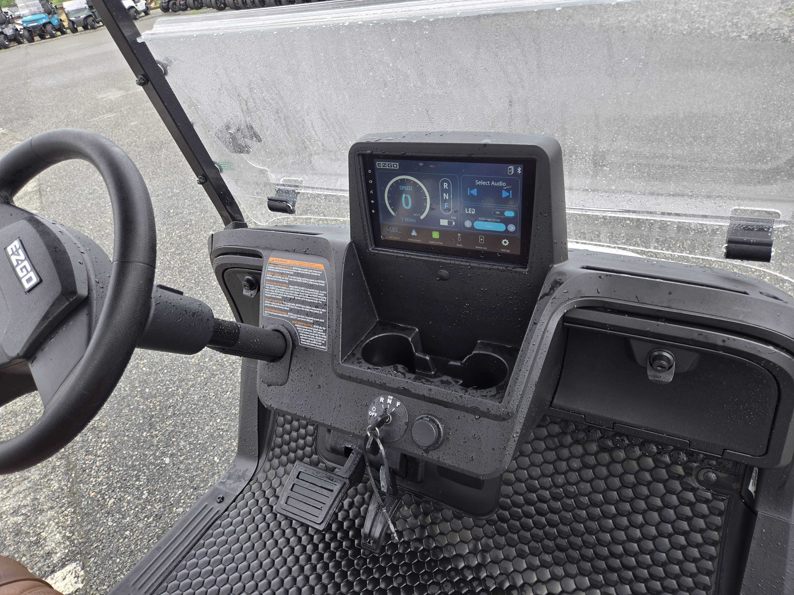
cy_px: 298
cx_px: 397
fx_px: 528
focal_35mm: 23
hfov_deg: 73.9
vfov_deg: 58.9
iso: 25
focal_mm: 5.4
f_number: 1.8
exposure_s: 1/240
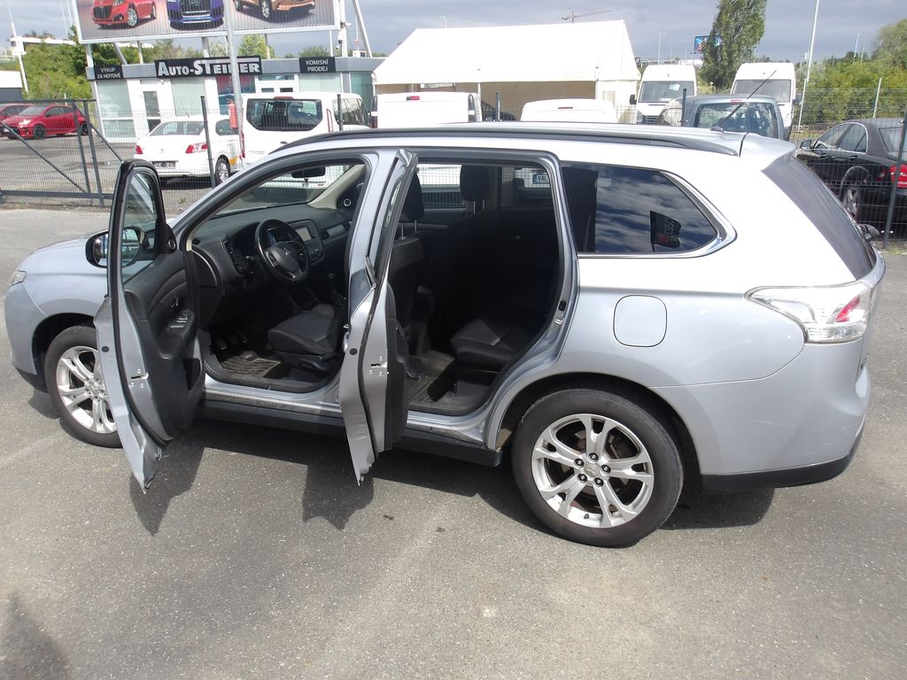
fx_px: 707
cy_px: 340
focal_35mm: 27
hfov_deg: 65.3
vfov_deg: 51.4
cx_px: 454
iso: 100
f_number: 3
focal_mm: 4.9
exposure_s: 1/939
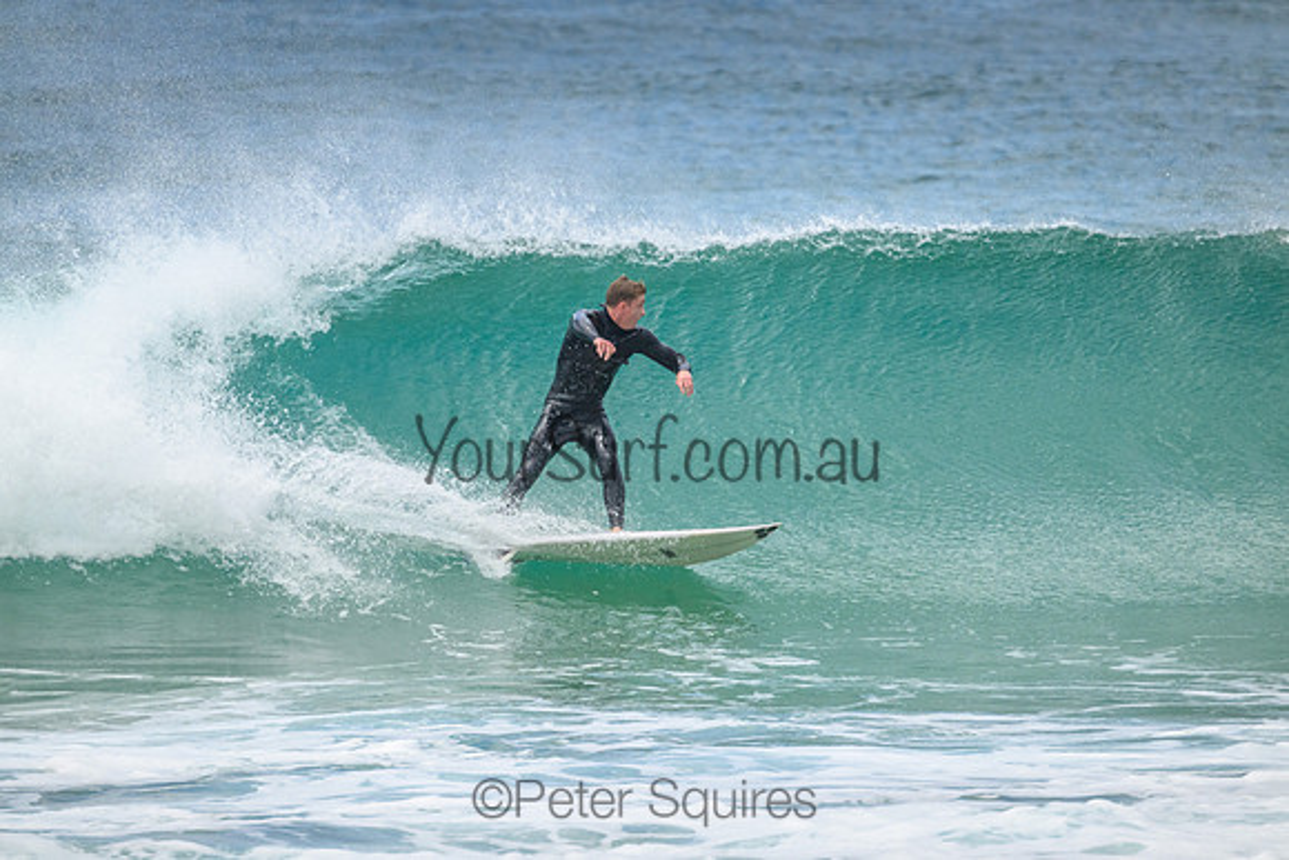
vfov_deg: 1.7
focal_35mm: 800
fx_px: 28650
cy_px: 430
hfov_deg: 2.6
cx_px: 644
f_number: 11
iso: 2000
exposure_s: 1/3200
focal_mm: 800
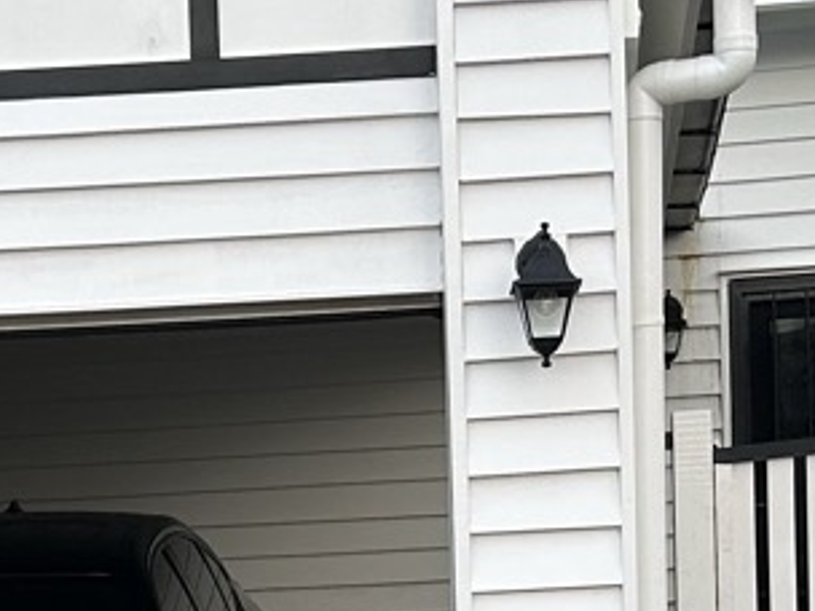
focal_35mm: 137
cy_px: 983
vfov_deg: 10.4
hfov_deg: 14.3
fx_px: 3226
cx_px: 115
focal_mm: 5.7
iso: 50
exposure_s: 1/328
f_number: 1.5
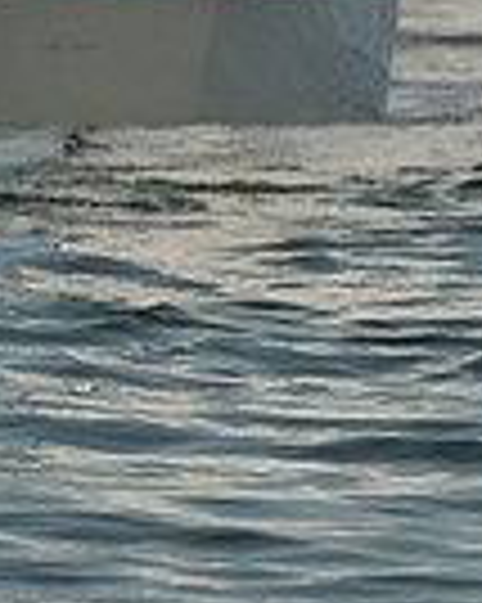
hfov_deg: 0.6
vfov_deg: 0.8
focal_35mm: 2443
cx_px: -739
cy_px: 88
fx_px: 43612
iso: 200
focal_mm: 400
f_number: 8
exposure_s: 1/800
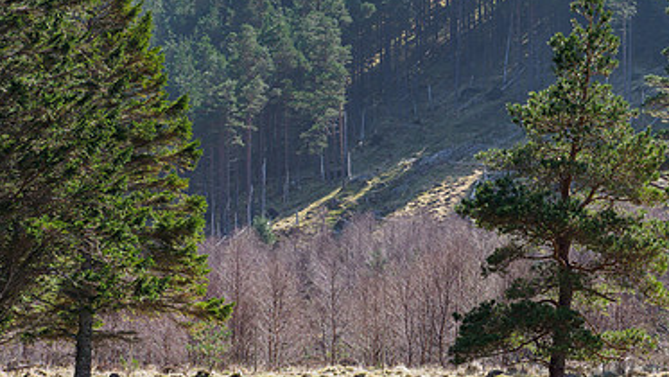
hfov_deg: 9.5
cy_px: 193
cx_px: 472
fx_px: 4028
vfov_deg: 5.4
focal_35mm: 227
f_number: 5.6
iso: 200
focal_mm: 67
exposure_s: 1/320
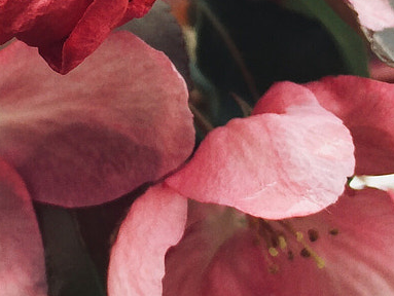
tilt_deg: +25.2
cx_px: 53
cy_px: -24
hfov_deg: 16.1
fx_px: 1379
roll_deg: +0.7
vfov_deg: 12.1
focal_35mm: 121
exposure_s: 1/412
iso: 32
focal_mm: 4.15
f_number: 2.2
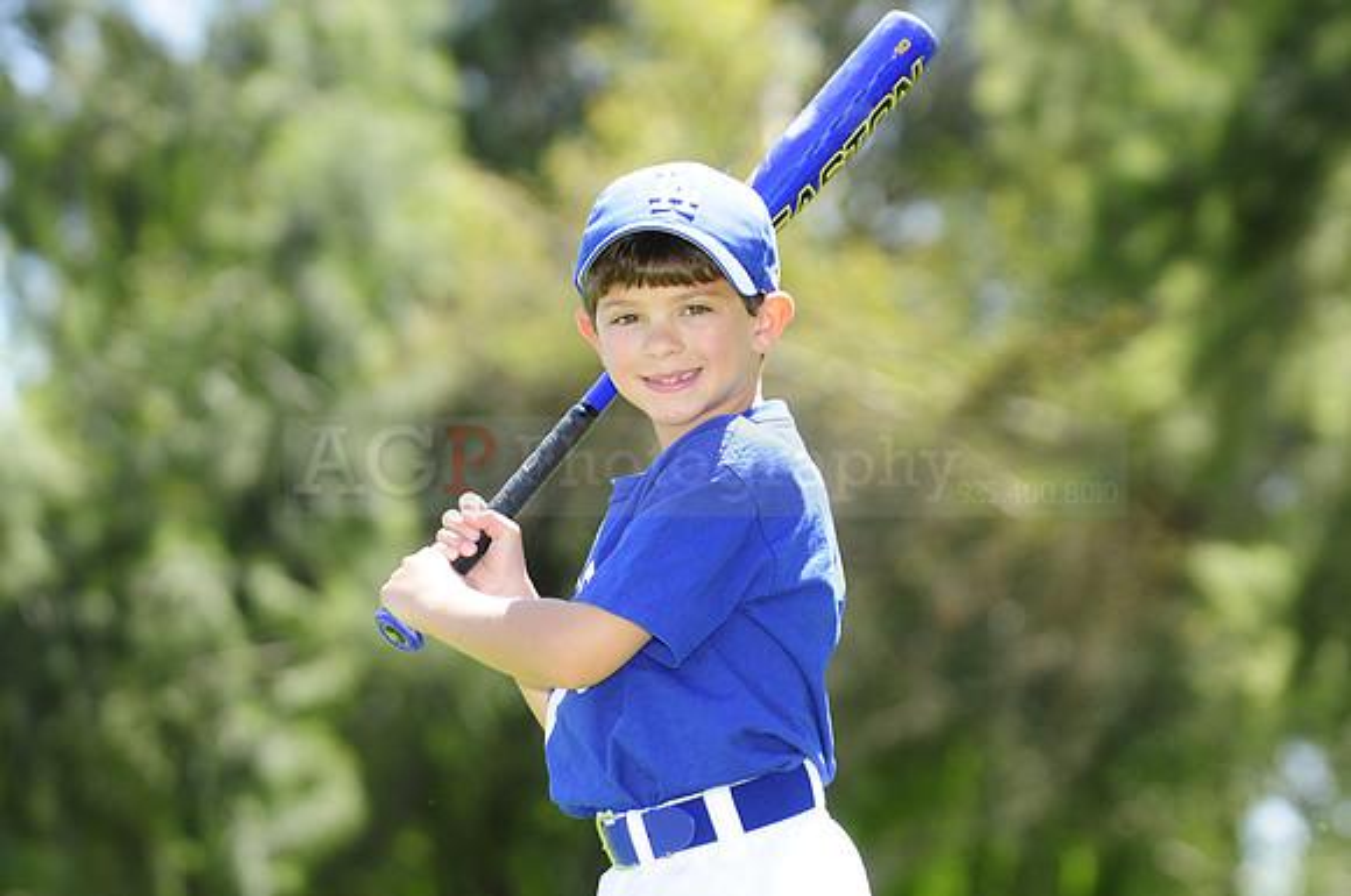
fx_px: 6521
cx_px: 676
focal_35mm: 174
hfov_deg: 11.8
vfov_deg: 7.9
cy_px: 448
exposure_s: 1/400
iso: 200
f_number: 4
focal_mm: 116
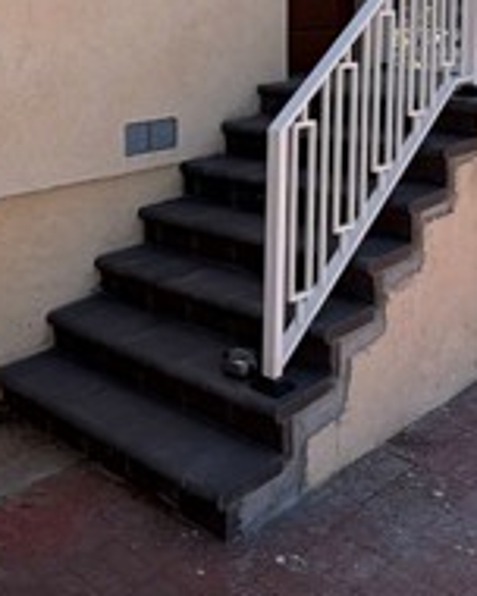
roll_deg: +1.2
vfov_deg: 37.9
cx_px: 56
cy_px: 69
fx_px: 812
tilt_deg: -2.8
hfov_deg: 31.4
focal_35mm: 46
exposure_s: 1/770
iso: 32
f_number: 2.2
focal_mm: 2.22
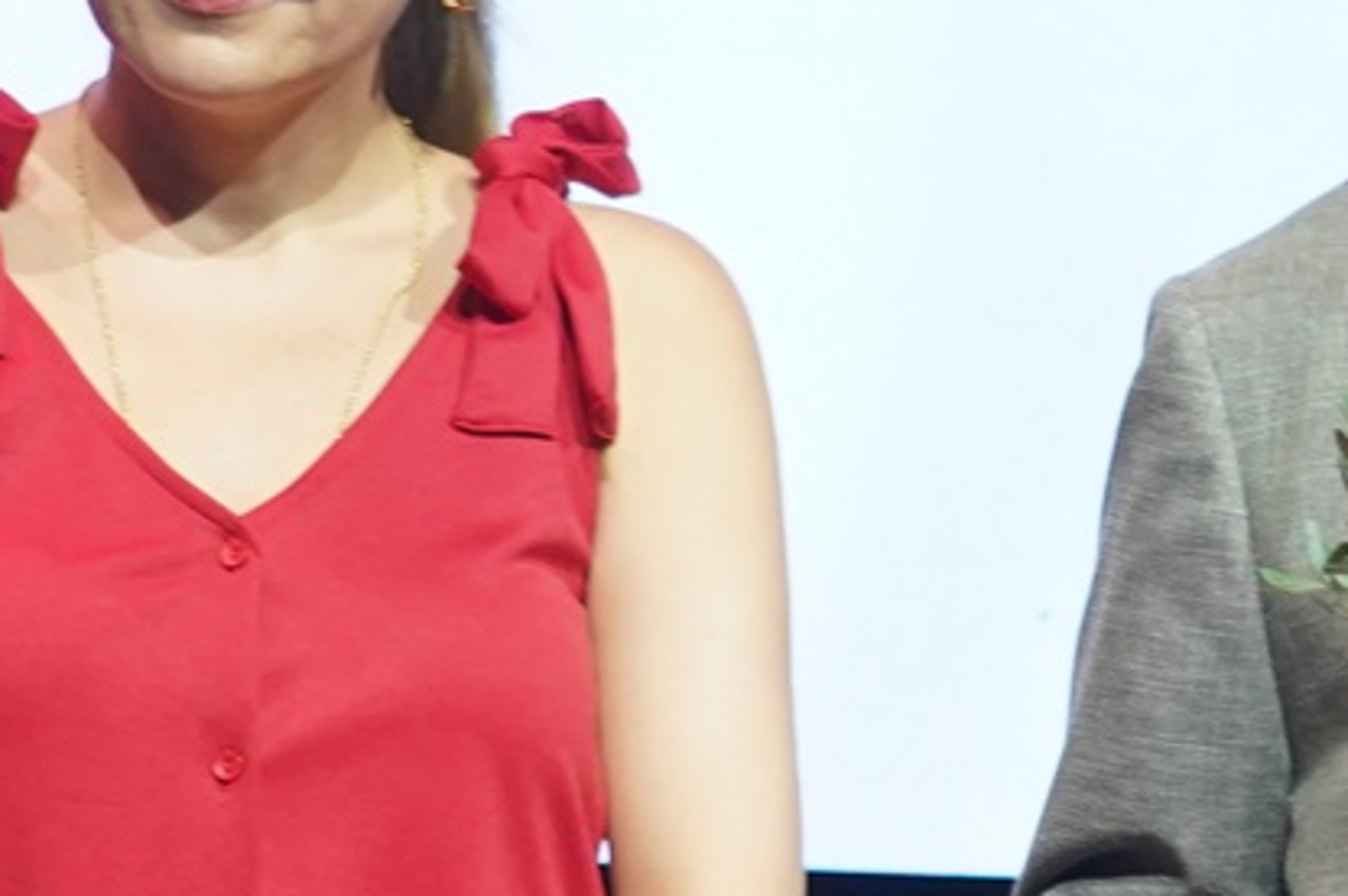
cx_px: 1244
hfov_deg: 5.2
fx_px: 14891
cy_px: 768
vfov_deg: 3.4
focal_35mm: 398
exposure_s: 1/125
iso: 1250
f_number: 5
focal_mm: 66
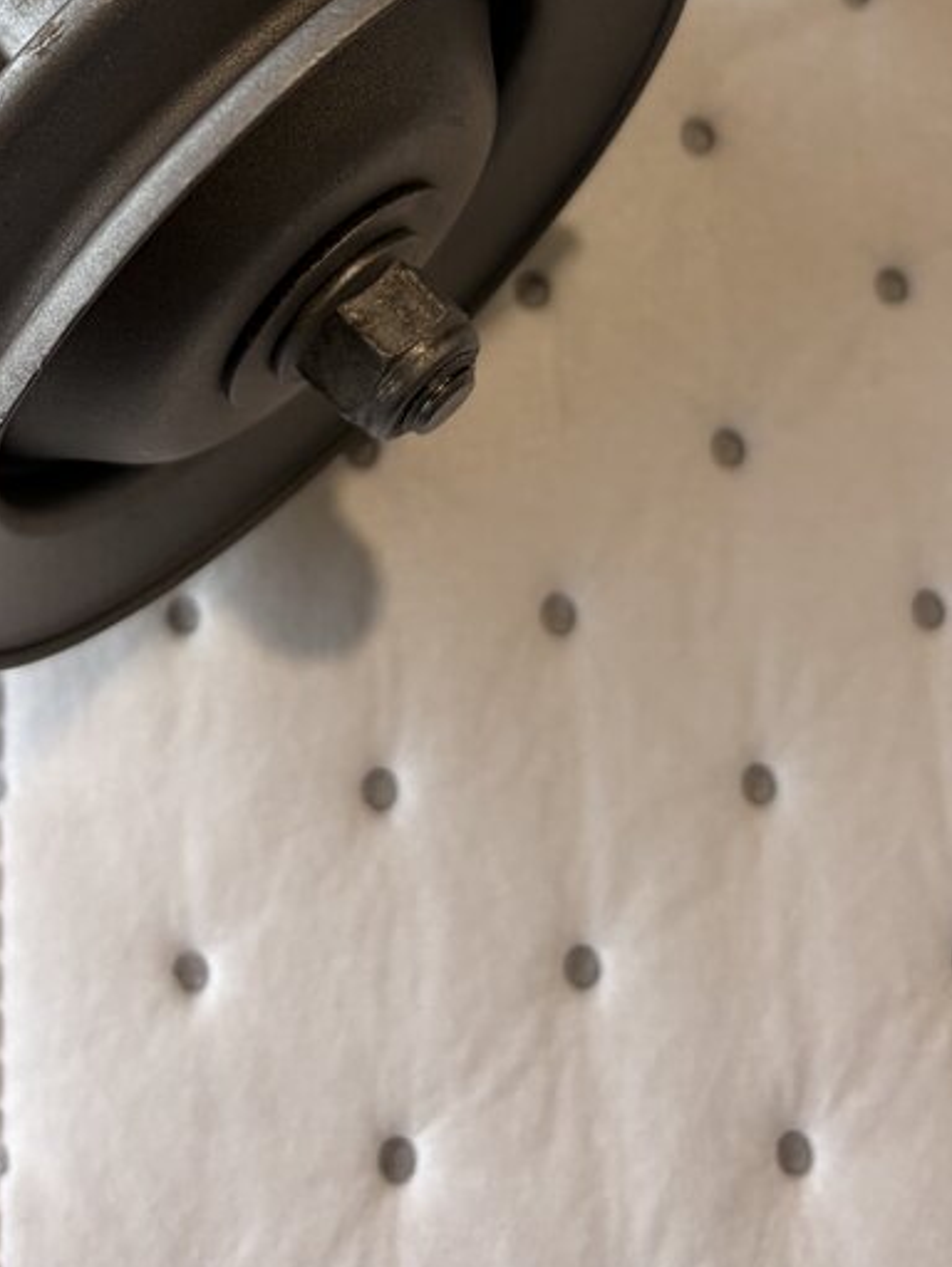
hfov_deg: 23.5
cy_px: 47
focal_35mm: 61
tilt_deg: -70.6
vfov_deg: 29.8
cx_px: 104
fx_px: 2234
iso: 50
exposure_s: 1/409
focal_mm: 5.96
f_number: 1.6
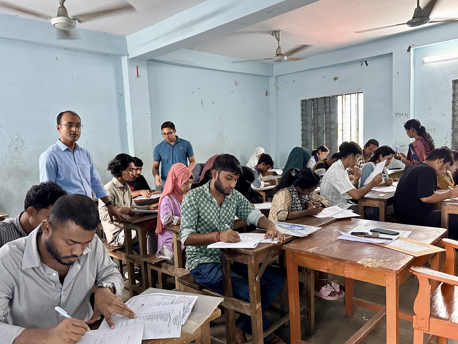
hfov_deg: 65.3
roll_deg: +3.1
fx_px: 357
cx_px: 213
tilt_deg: -5.7
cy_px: 186
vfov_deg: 51.3
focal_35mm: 27
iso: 400
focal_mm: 6.86
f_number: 1.78
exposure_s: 1/50
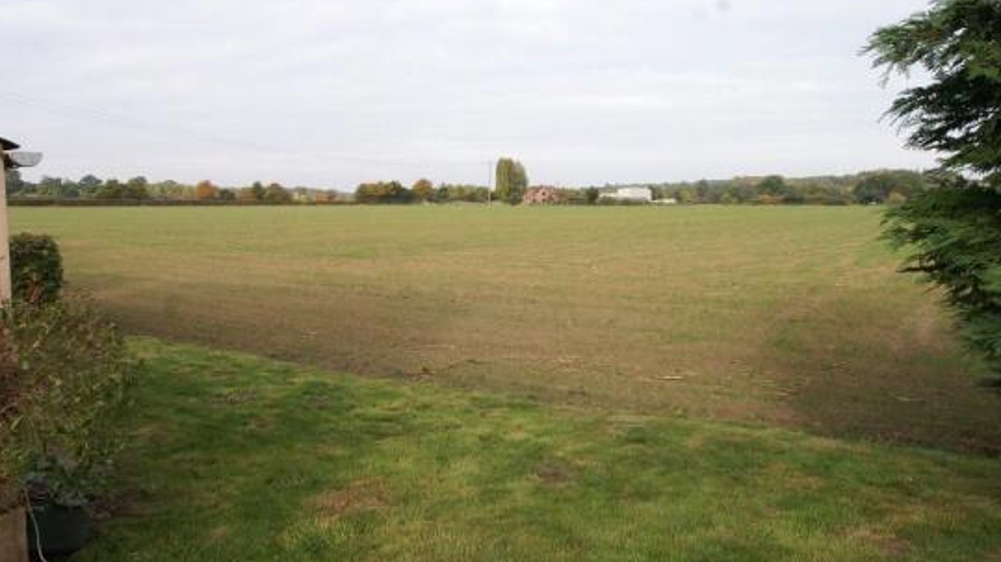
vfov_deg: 40.6
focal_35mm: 29
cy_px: 258
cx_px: 479
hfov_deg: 66.7
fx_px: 760
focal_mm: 15
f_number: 11
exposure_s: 1/80
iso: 100
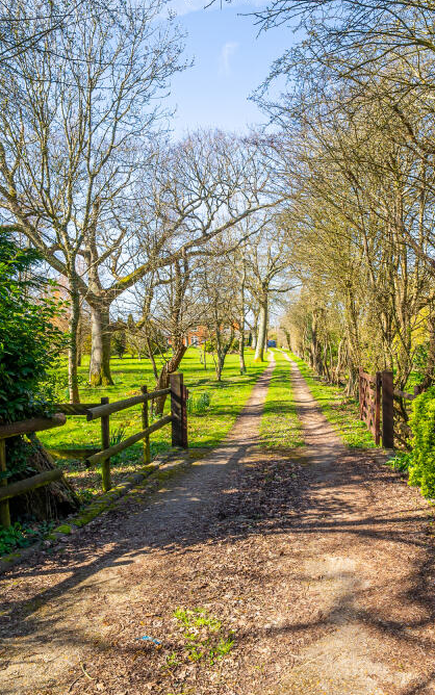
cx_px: 292
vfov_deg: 72.5
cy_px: 344
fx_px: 474
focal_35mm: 25
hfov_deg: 48.4
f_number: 6.3
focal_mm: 16
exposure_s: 1/100
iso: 80
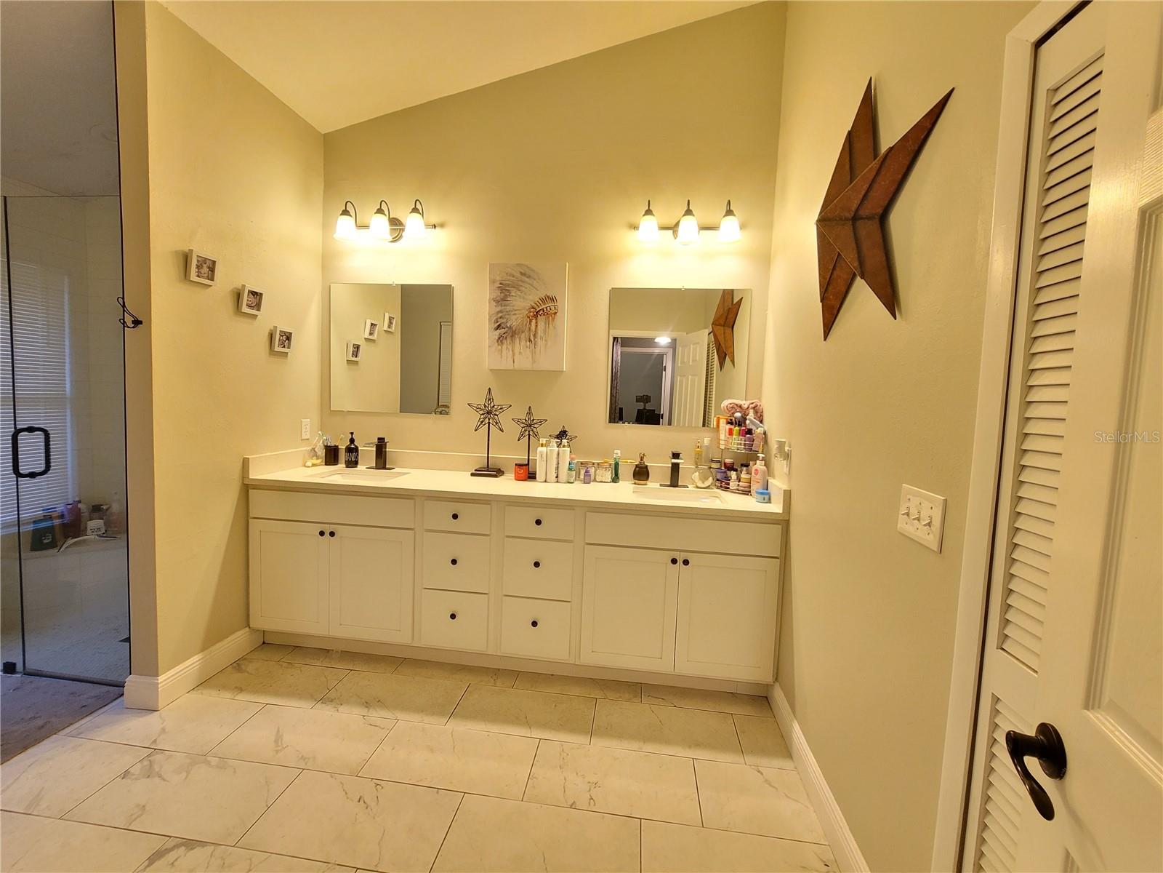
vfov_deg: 89.9
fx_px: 437
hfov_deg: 106.2
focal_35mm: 13
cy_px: 436
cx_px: 582
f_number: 2.2
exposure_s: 1/30
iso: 320
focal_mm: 2.2
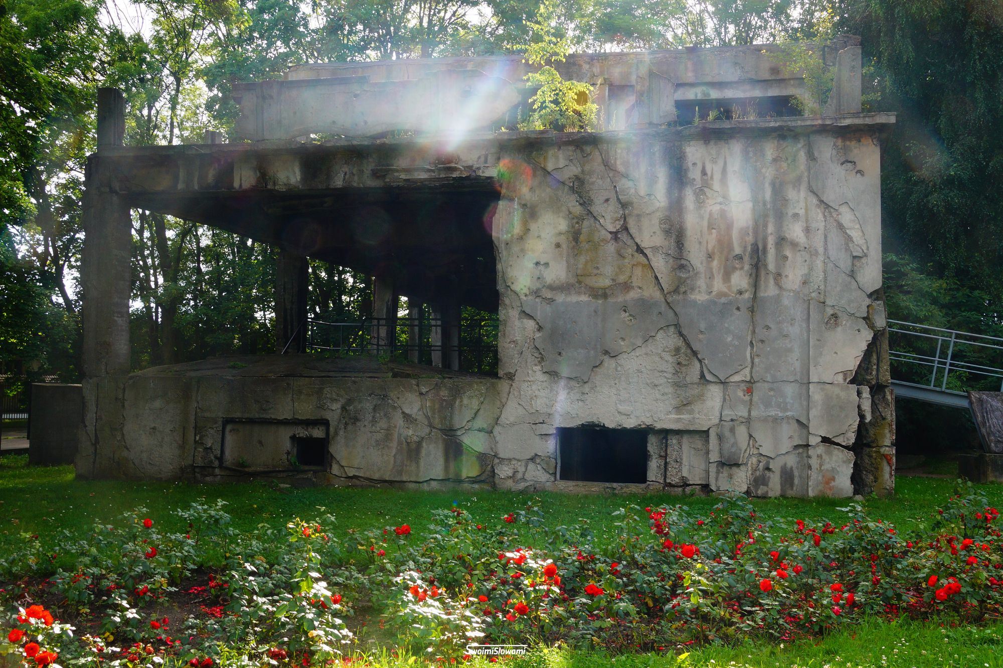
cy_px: 334
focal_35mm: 39
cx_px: 502
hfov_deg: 49.6
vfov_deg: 34.2
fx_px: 1086
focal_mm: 26
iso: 250
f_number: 16
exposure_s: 1/40
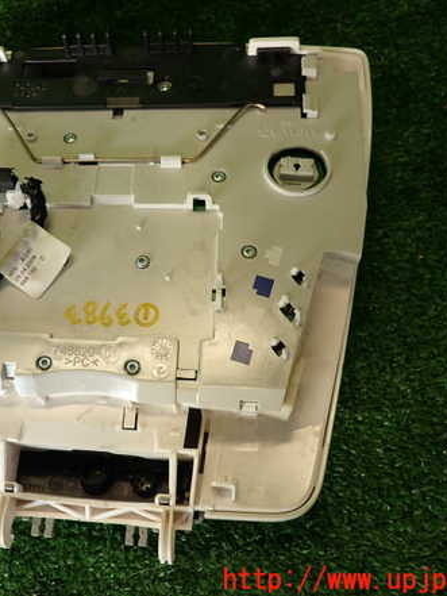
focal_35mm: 34
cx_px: 123
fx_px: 585
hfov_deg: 40.8
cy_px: 293
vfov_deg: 53.9
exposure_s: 1/100
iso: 100
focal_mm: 4.5
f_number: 2
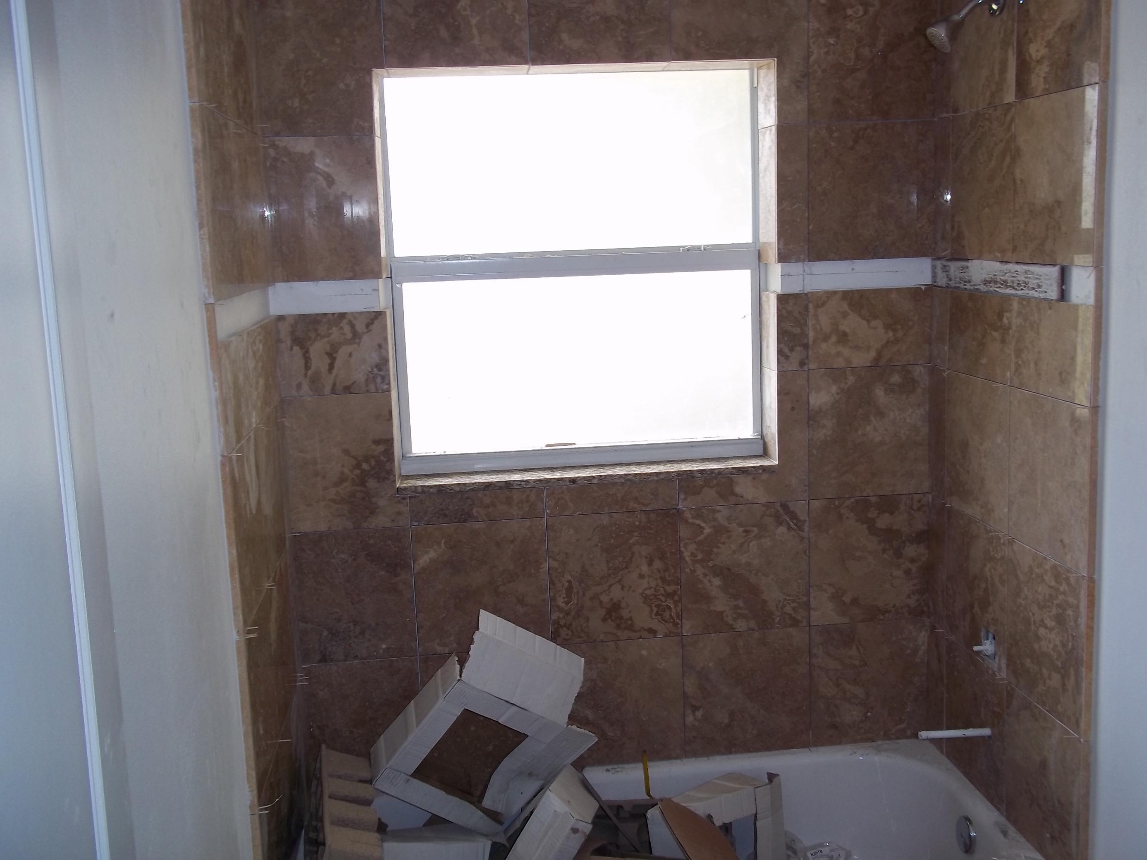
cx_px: 574
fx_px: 1193
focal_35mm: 36
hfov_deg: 51.4
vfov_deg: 39.7
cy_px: 430
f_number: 3.1
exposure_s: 1/80
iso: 80
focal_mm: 6.5
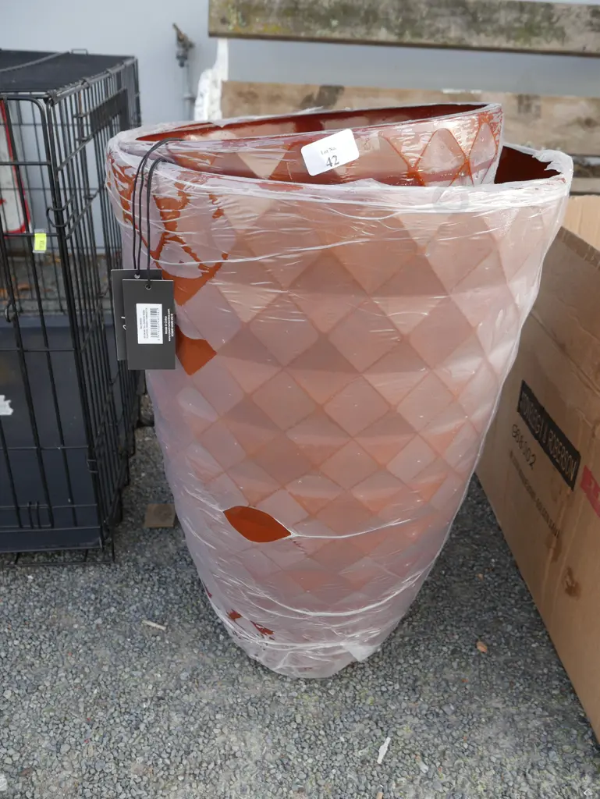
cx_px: 300
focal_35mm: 28
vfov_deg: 63.4
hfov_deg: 49.8
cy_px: 400
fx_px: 647
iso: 200
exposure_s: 1/160
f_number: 4.5
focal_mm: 14
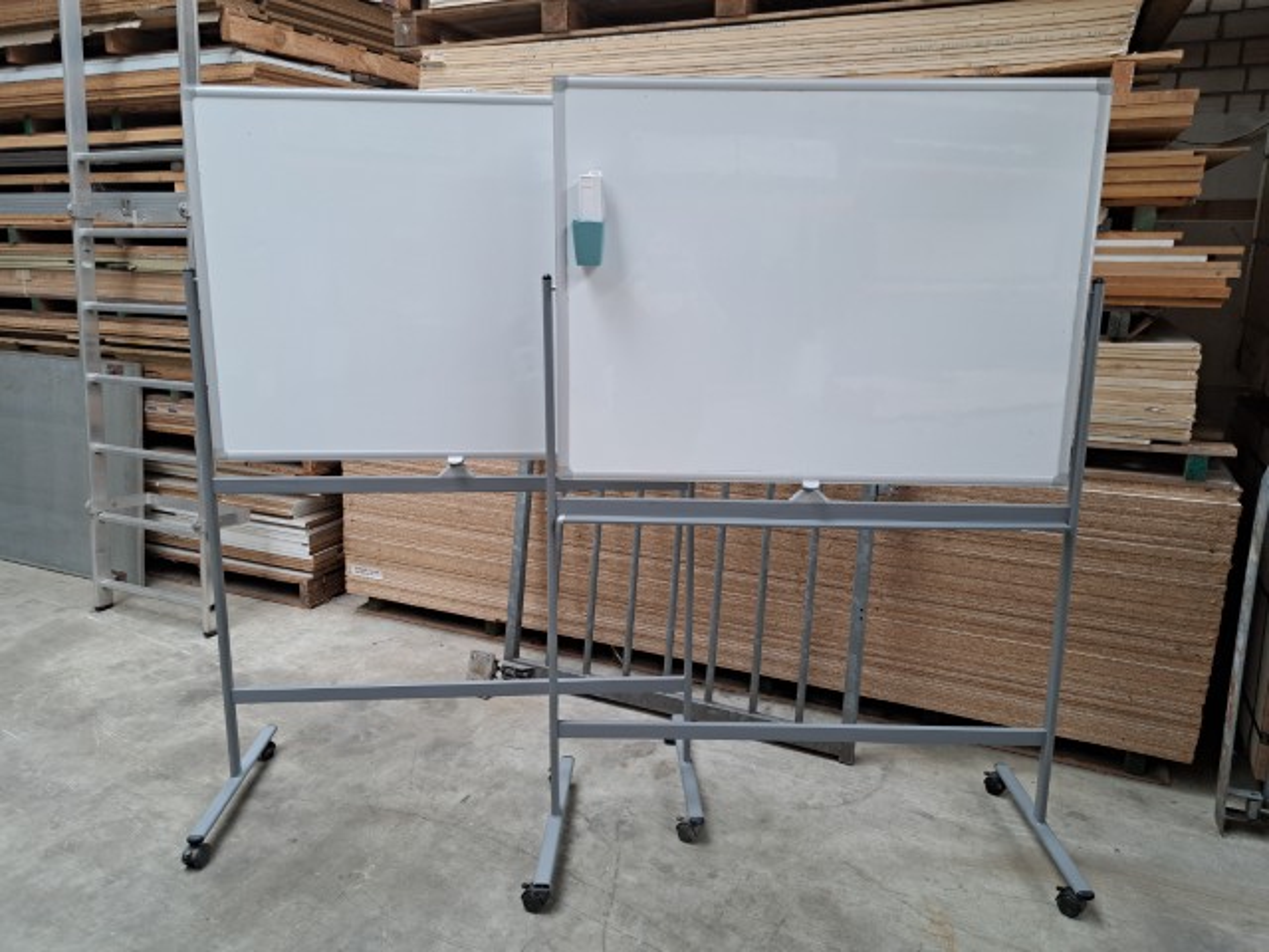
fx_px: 880
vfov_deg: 56.8
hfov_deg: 71.6
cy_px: 476
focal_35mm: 24
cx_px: 634
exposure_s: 1/50
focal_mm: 5.23
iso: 125
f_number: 1.8
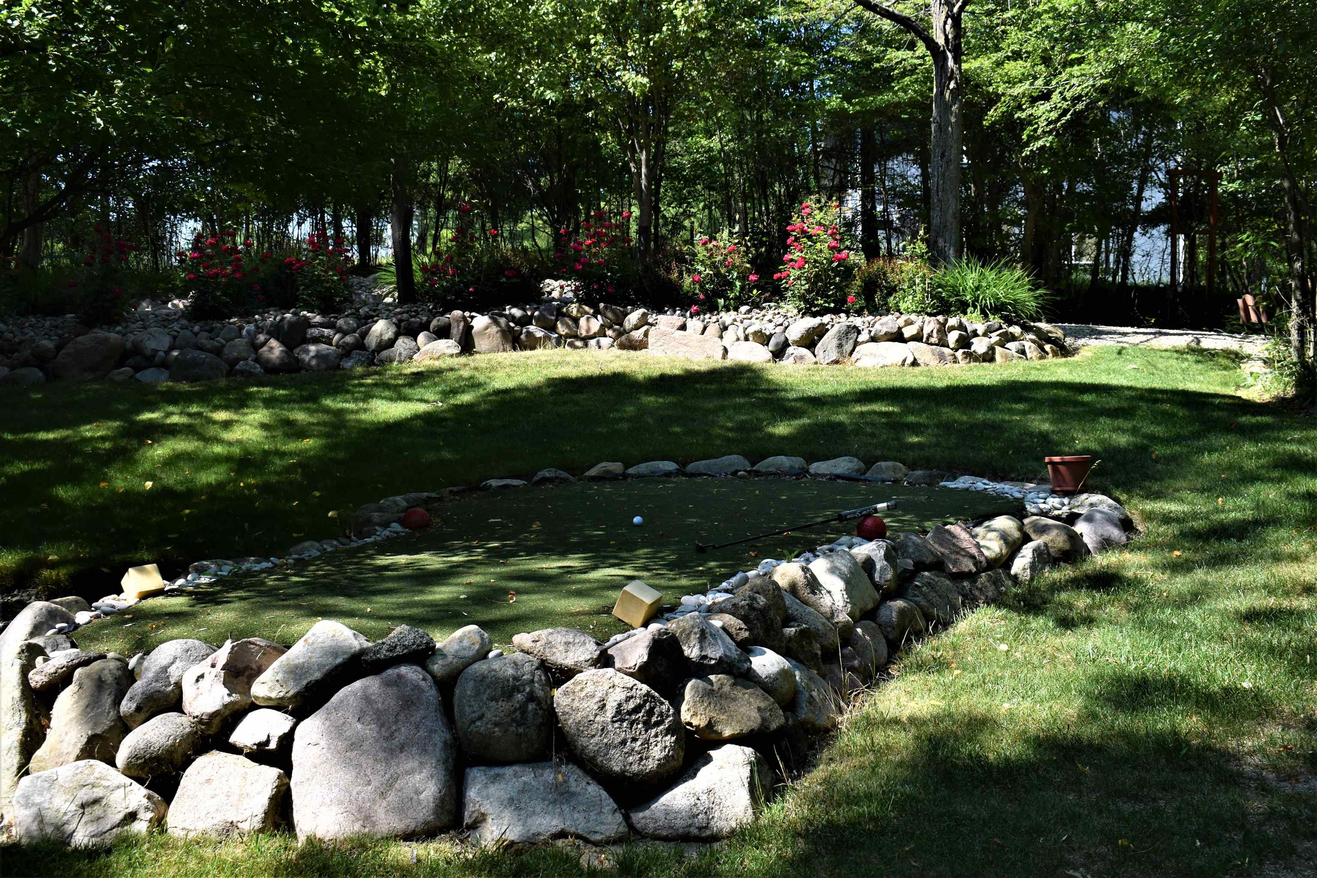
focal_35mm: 39
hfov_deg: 49.6
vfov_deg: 34.2
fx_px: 1427
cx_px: 658
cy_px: 439
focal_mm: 26
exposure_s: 1/250
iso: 200
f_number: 7.1
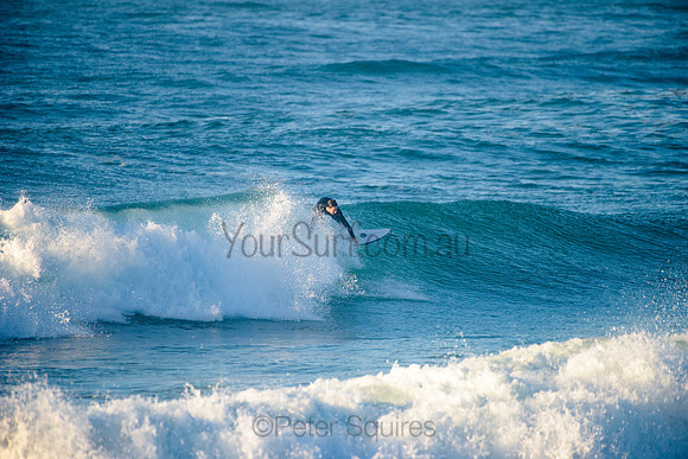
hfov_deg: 4.1
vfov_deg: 2.8
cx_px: 344
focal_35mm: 500
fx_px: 9559
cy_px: 230
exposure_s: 1/1600
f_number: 5.6
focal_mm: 500
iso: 250
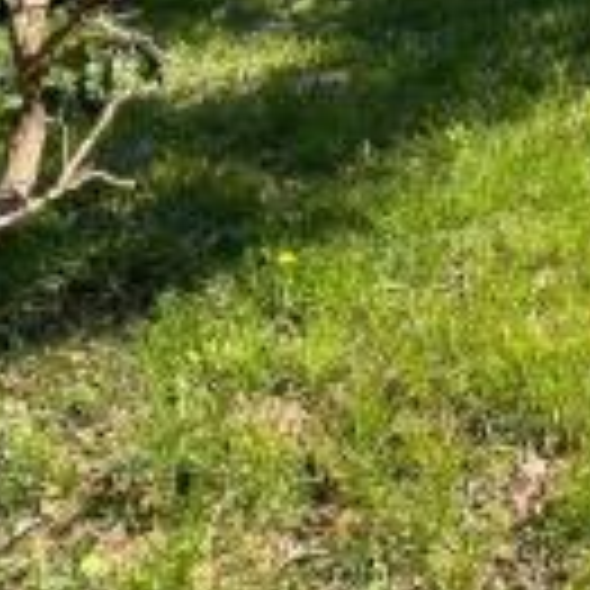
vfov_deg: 29.9
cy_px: -65
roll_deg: +4.4
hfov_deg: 28.2
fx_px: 983
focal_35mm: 51
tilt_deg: -14.2
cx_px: 745
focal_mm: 1.57
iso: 32
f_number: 1.8
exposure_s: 1/382
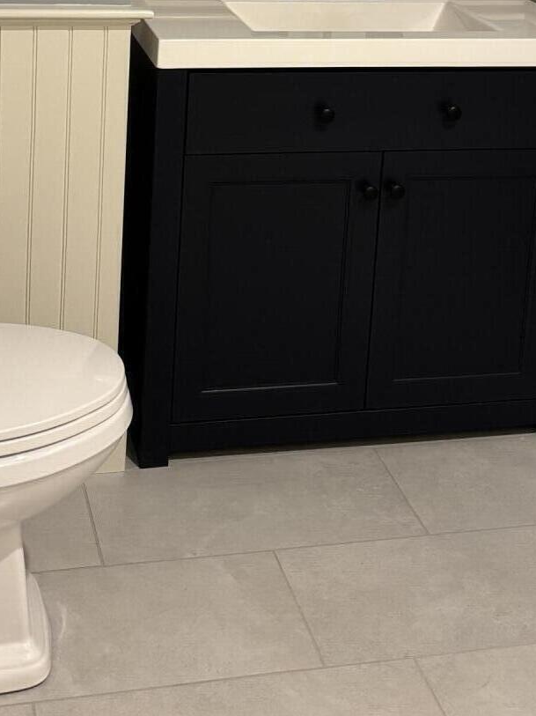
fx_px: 1322
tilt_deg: -12.0
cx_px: 207
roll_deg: -3.9
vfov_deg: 28.5
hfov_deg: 22.9
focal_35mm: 64
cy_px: 5
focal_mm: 5.96
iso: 250
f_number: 1.6
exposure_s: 1/60
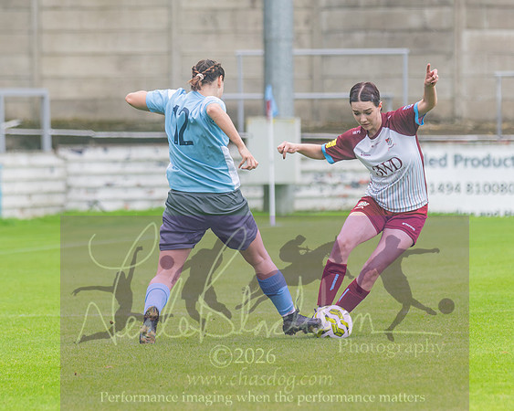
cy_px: 177
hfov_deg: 3.4
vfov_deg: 2.7
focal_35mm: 565
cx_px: 230
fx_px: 8595
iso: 500
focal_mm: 180
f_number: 2.8
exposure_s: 1/1600
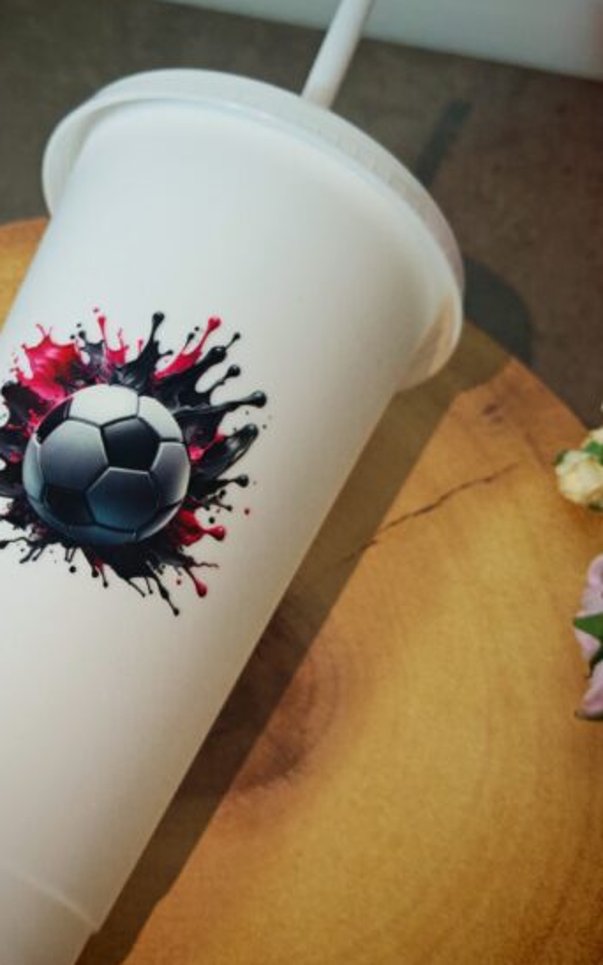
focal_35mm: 52
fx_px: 1369
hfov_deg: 24.8
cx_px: 240
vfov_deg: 38.9
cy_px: 479
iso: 200
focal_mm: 6.83
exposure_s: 1/50
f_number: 2
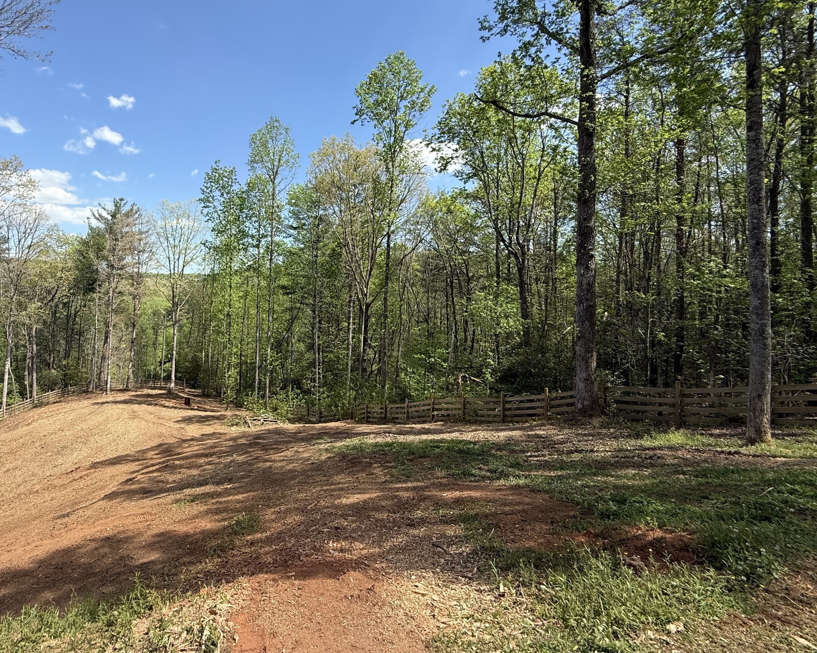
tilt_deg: +2.3
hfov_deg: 84.4
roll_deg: -1.3
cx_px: 296
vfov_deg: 73.4
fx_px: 435
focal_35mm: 18
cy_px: 280
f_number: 2.2
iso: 50
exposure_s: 1/1125
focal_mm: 2.22
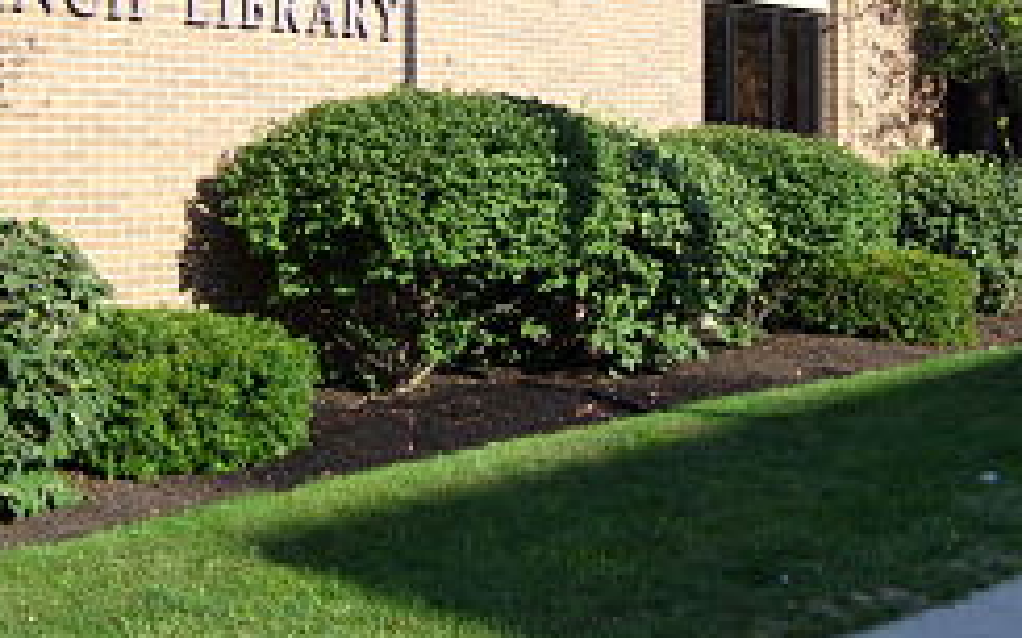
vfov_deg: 20.1
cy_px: 142
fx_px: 1782
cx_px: 622
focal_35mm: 64
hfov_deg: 31.9
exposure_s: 1/750
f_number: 2.7
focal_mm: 6
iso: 80
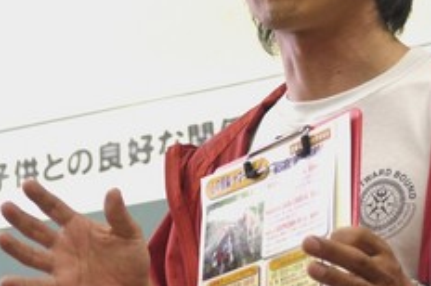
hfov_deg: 10.2
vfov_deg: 6.8
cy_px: 101
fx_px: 2415
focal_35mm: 202
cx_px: 180
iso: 400
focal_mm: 45
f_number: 4
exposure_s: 1/50
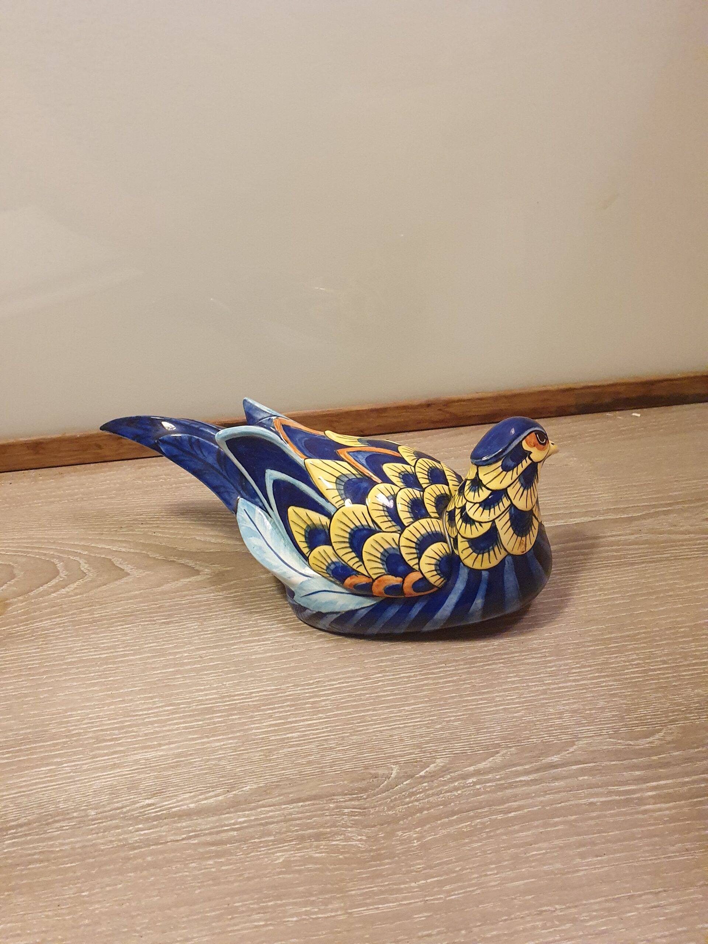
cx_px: 354
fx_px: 709
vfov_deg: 67.3
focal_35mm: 26
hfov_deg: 53.1
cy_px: 472
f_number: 2.4
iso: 500
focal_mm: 4.32
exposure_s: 1/50
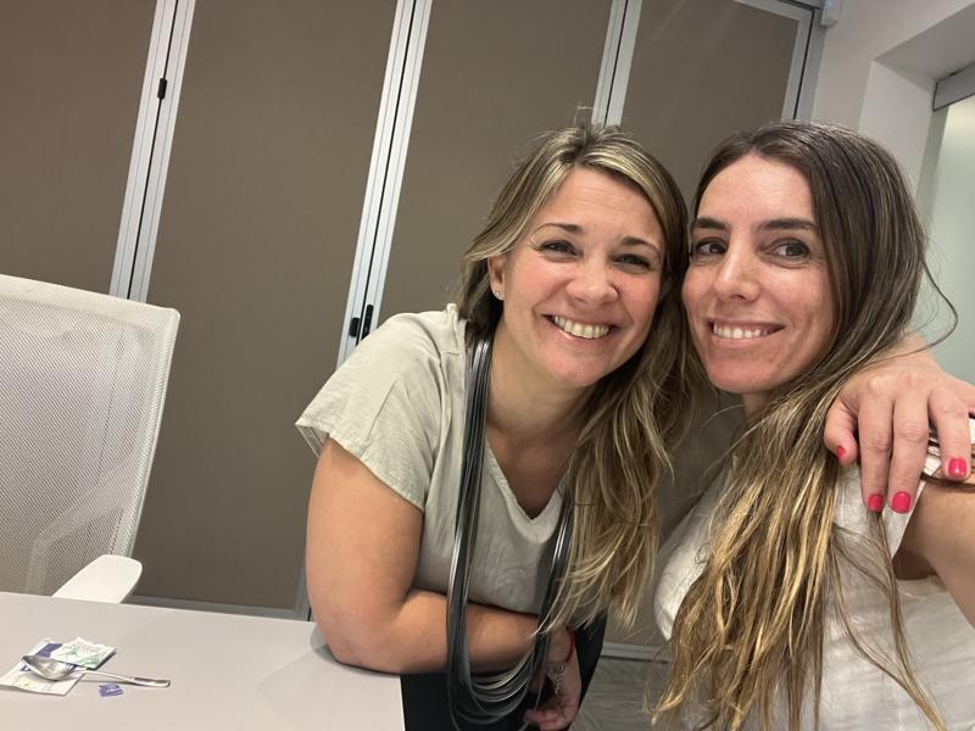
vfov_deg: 58.9
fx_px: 648
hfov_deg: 73.9
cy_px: 366
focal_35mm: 23
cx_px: 488
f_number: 2.2
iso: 320
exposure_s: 1/50
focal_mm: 2.71
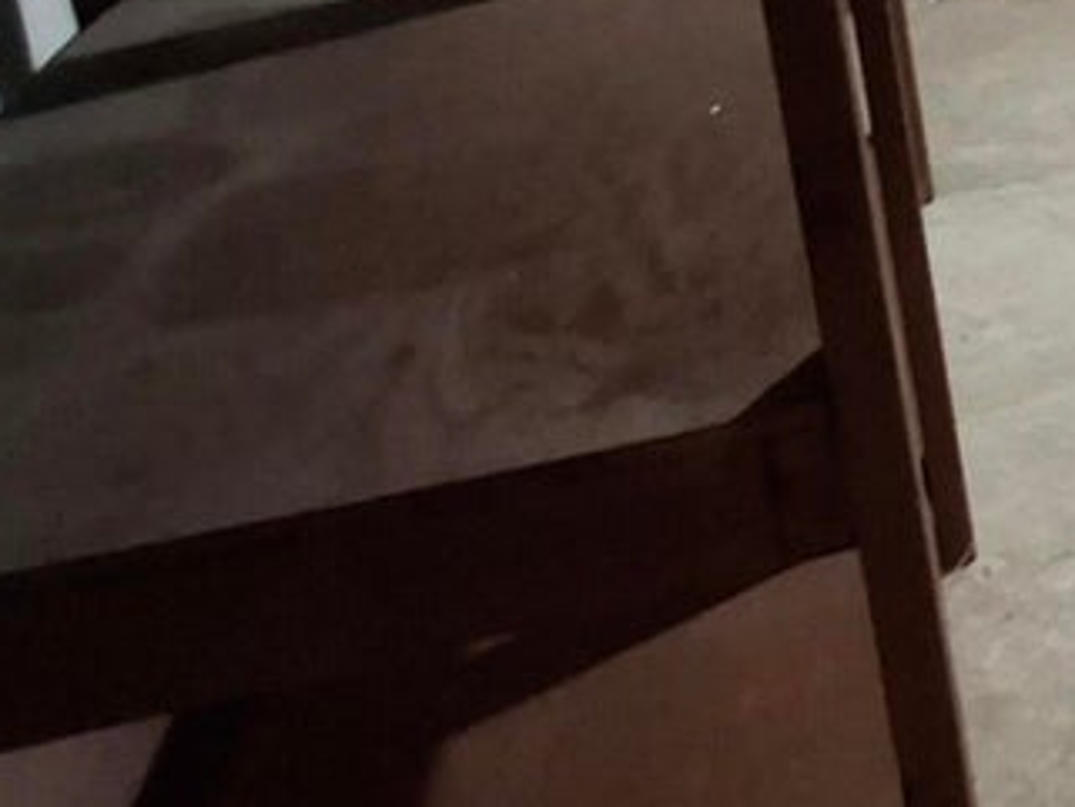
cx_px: 1951
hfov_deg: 20.2
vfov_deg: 20.4
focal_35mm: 68
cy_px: -131
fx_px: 2113
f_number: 2.2
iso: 400
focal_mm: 1.64
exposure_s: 1/24
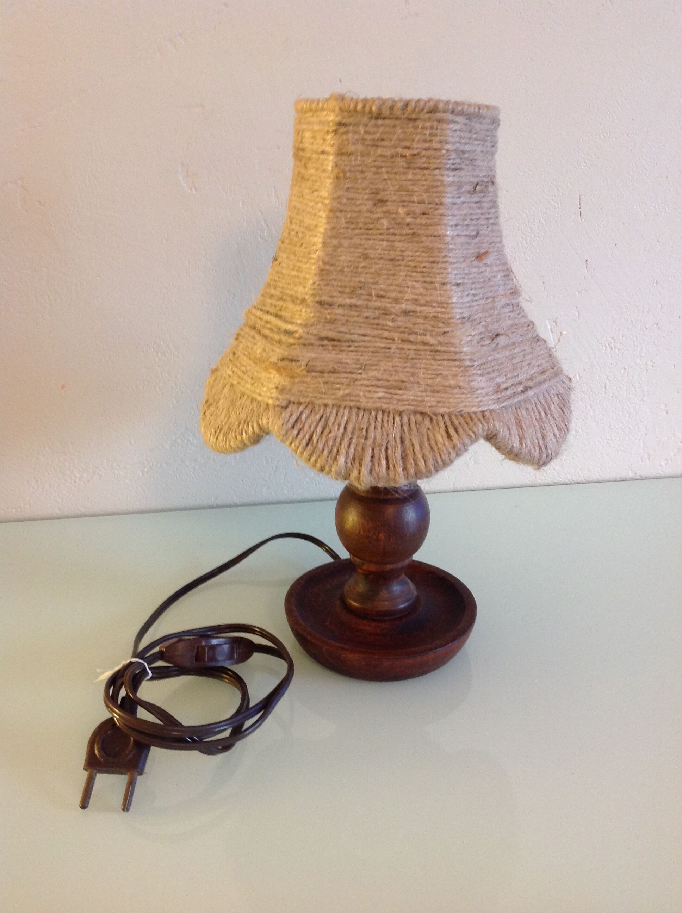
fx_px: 922
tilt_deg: -21.0
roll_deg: +1.2
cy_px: 456
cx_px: 341
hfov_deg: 40.6
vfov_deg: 52.7
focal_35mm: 35
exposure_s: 1/15
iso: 160
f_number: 2.4
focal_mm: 4.28
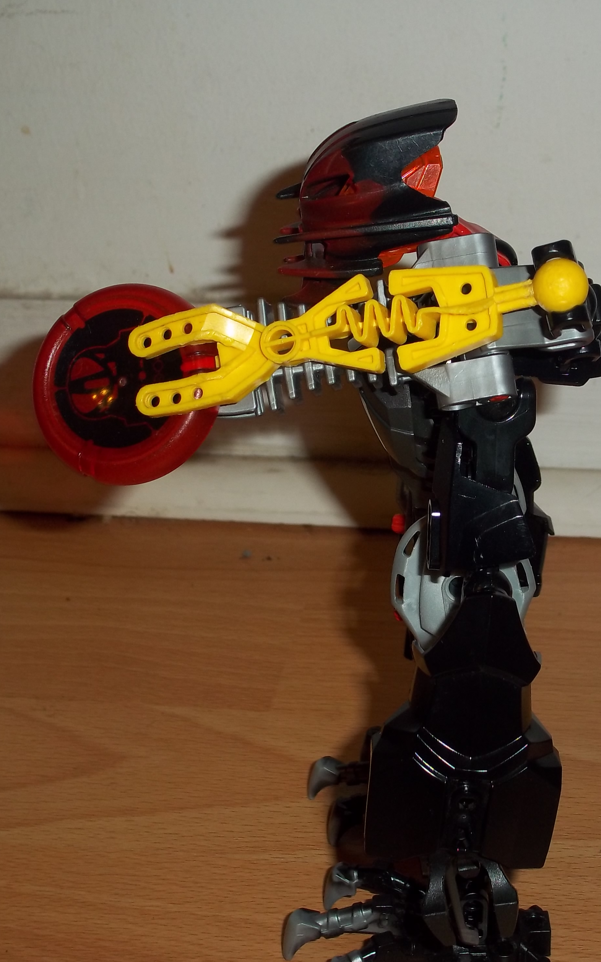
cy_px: 481
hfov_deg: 19.6
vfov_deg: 31.1
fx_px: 1730
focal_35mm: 66
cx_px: 403
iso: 80
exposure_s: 1/40
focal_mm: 8.2
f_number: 3.5
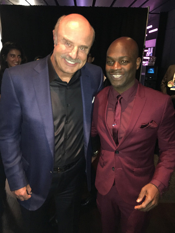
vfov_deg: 61.7
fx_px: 195
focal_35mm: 29
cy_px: 116
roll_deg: -1.7
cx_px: 88
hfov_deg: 48.2
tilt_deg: -18.6
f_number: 2.2
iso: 250
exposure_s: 1/16
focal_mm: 4.15
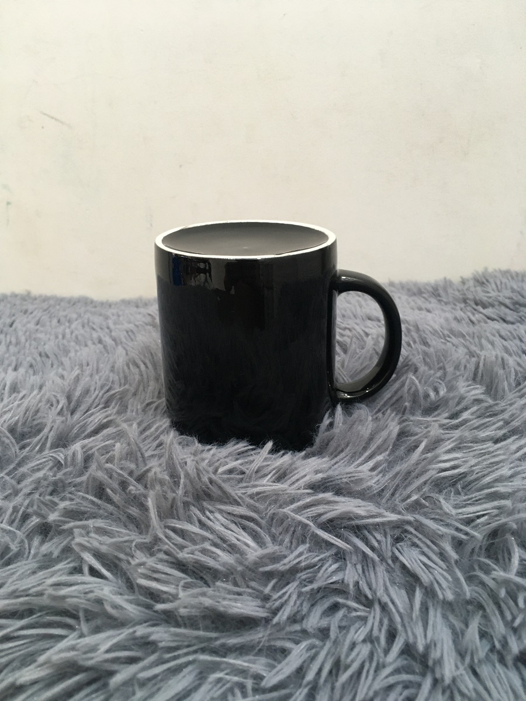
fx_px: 588
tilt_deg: -20.1
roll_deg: +1.2
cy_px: 350
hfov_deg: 48.2
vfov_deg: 61.7
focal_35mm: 29
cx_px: 263
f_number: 2.2
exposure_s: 1/33
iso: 125
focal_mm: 4.15
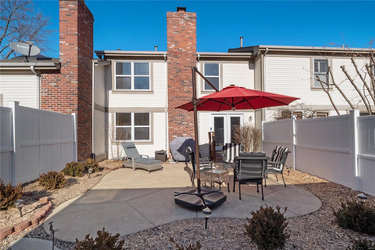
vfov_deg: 67.4
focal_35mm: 18
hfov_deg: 90.0
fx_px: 187
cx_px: 188
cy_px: 125
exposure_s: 1/400
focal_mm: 9
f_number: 10
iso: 400
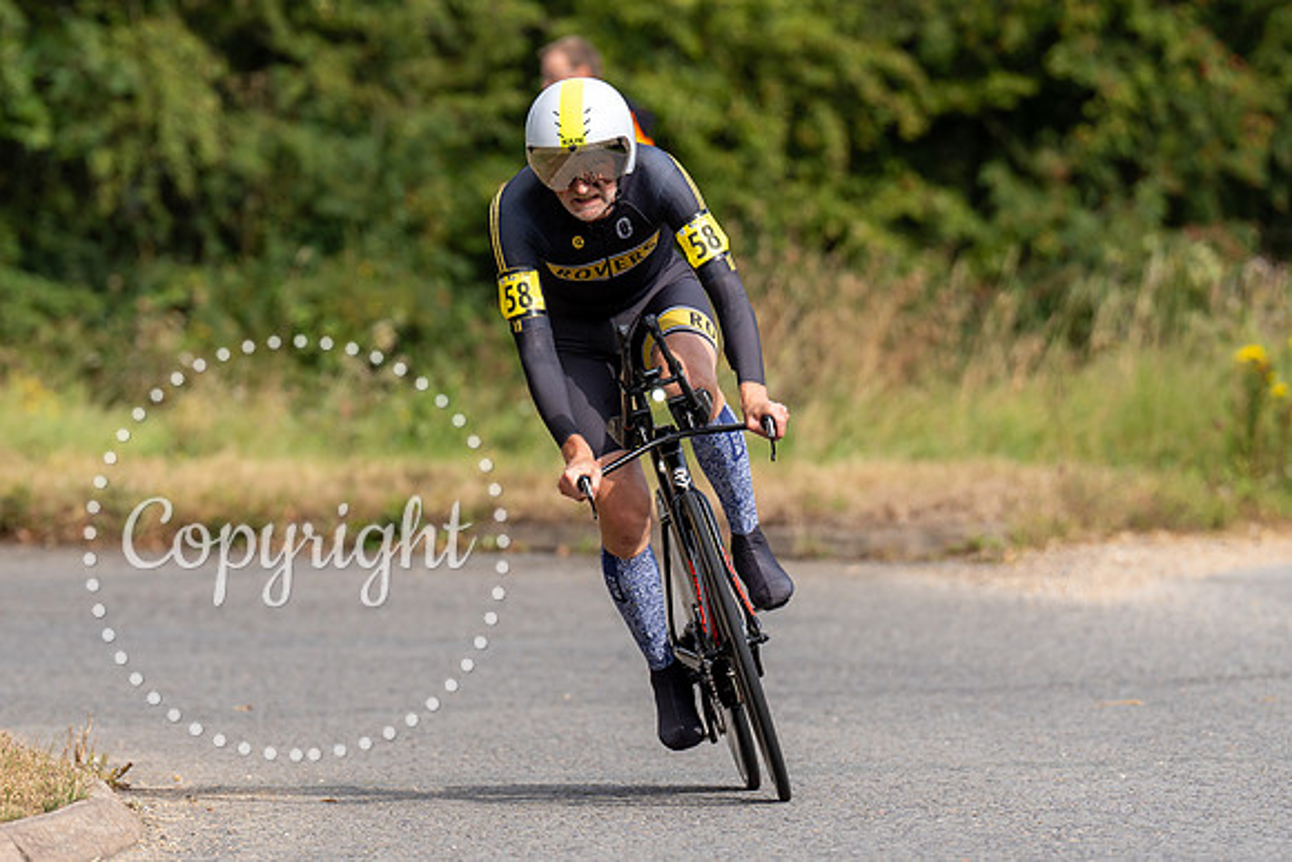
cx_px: 573
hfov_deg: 5.6
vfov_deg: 3.8
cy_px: 362
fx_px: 13115
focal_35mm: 365
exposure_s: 1/1000
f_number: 3.5
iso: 125
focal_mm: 200
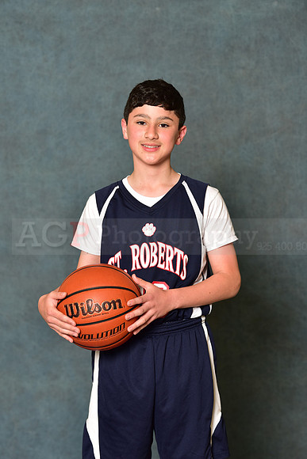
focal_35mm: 102
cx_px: 154
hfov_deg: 13.4
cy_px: 230
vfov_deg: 20.0
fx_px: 1304
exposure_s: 1/200
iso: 320
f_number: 4.5
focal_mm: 102
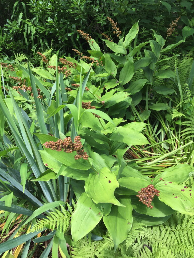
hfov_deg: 48.2
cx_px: 97
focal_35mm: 29
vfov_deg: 61.7
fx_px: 217
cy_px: 129
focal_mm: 4.15
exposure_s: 1/304
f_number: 2.2
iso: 32
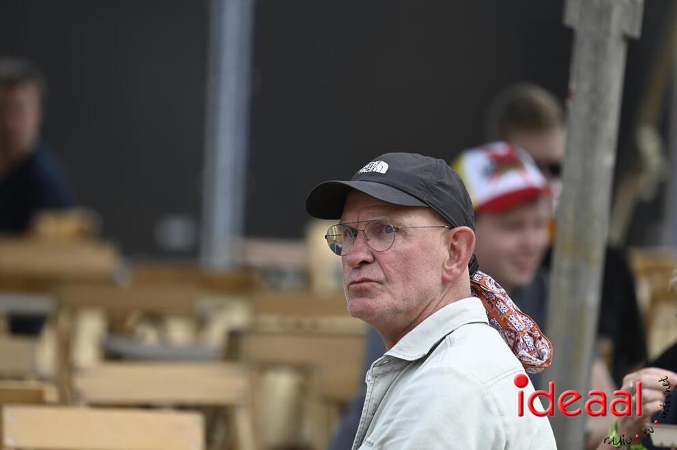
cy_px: 225
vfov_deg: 3.4
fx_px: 7513
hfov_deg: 5.2
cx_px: 338
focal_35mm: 400
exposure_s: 1/500
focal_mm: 400
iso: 220
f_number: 5.6
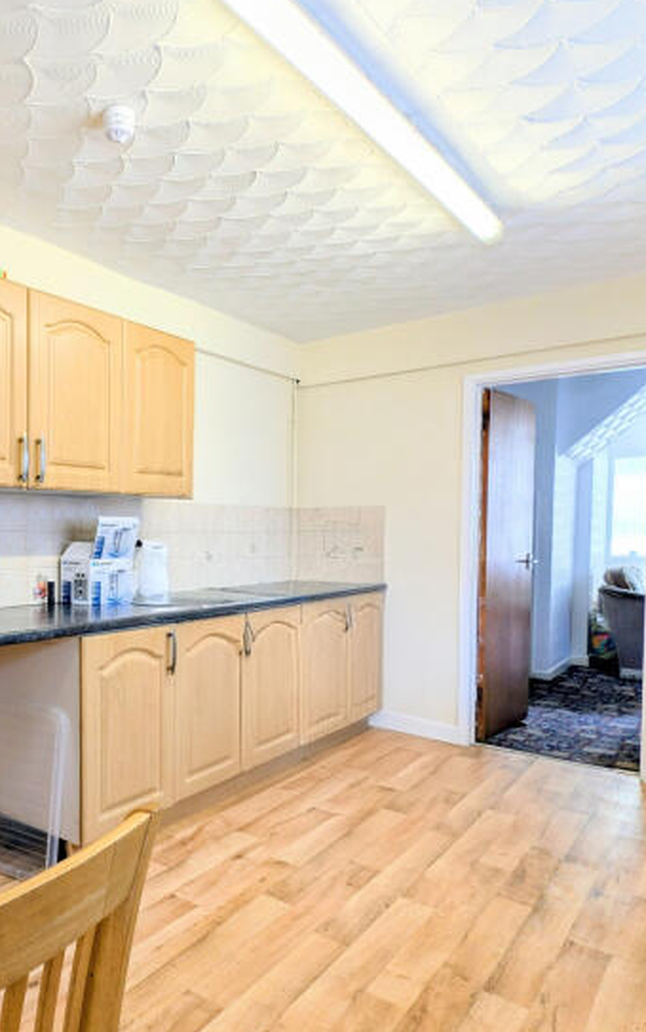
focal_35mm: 24
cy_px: 554
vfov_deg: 74.7
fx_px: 675
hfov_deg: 47.5
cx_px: 103
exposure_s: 1/47.1
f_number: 1.95
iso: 52
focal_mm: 2.23
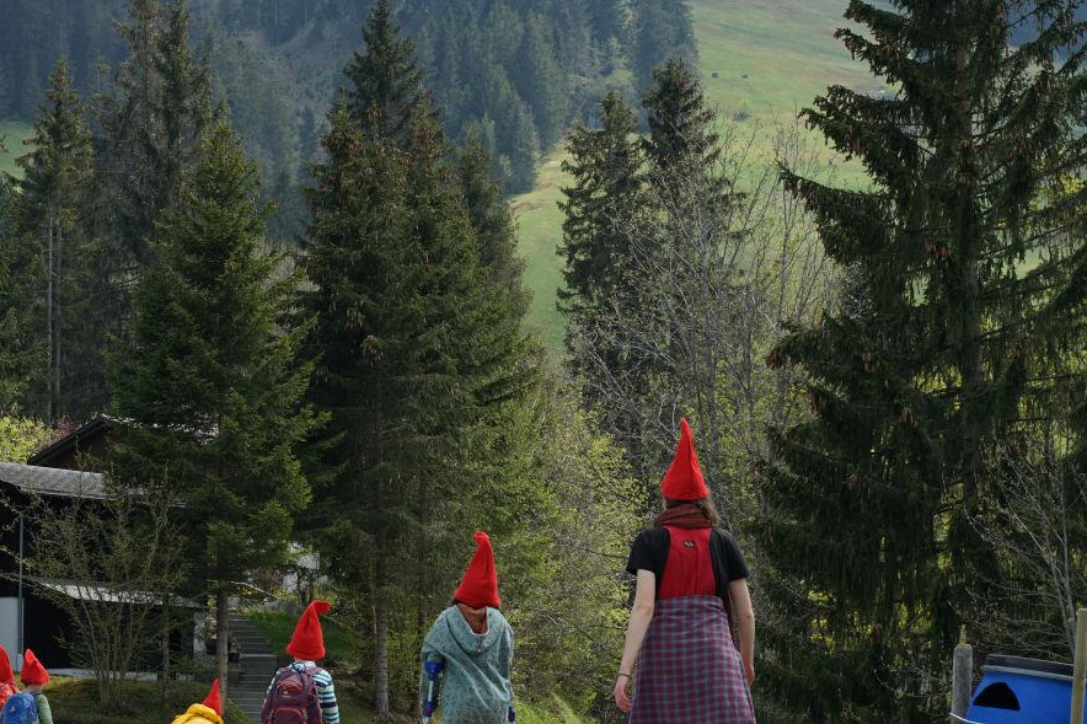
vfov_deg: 12.4
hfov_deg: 18.4
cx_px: 232
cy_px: 487
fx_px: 3321
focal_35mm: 110
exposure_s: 1/250
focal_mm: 60
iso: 100
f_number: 9
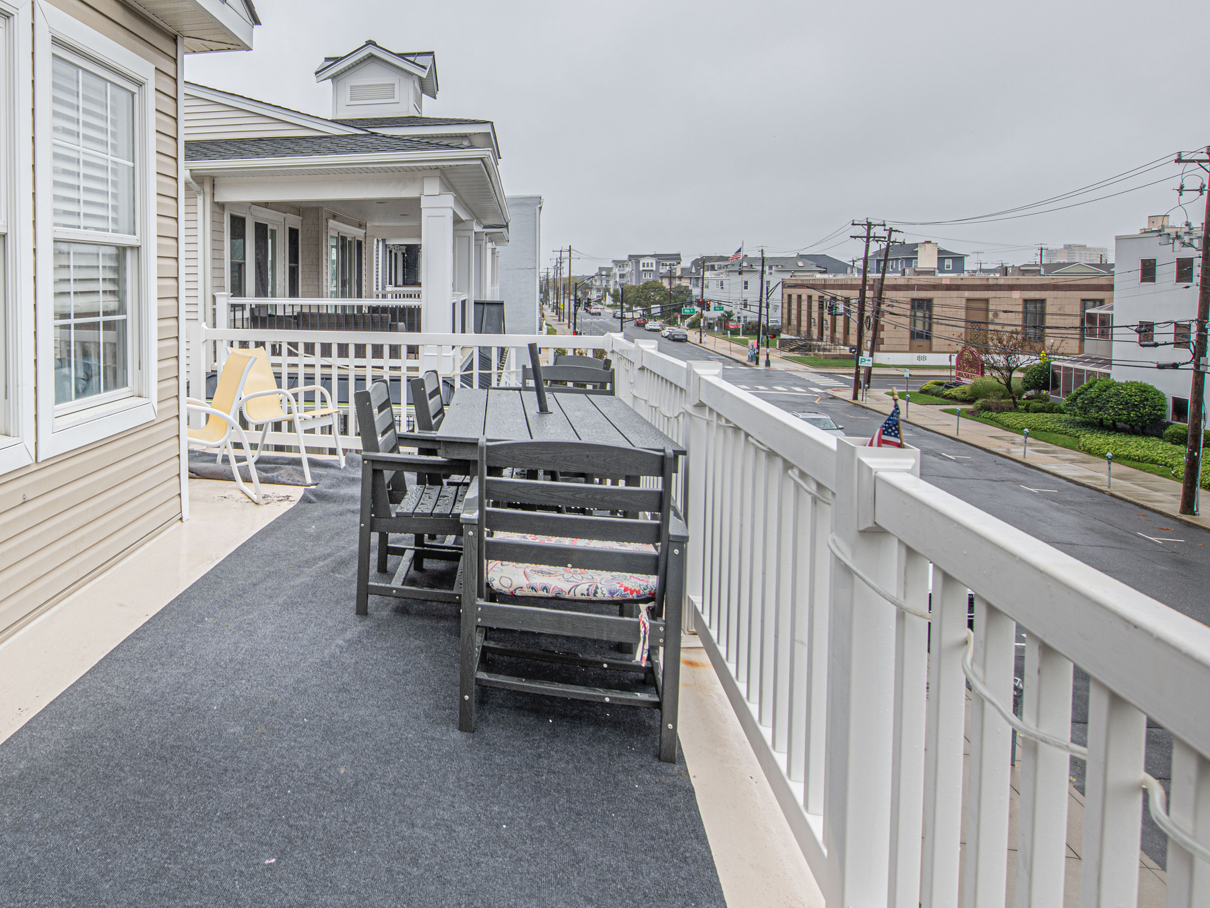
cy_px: 319
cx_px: 294
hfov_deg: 65.0
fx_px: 874
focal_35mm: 25
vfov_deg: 54.0
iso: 90
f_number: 9
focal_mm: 14
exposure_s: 1/60
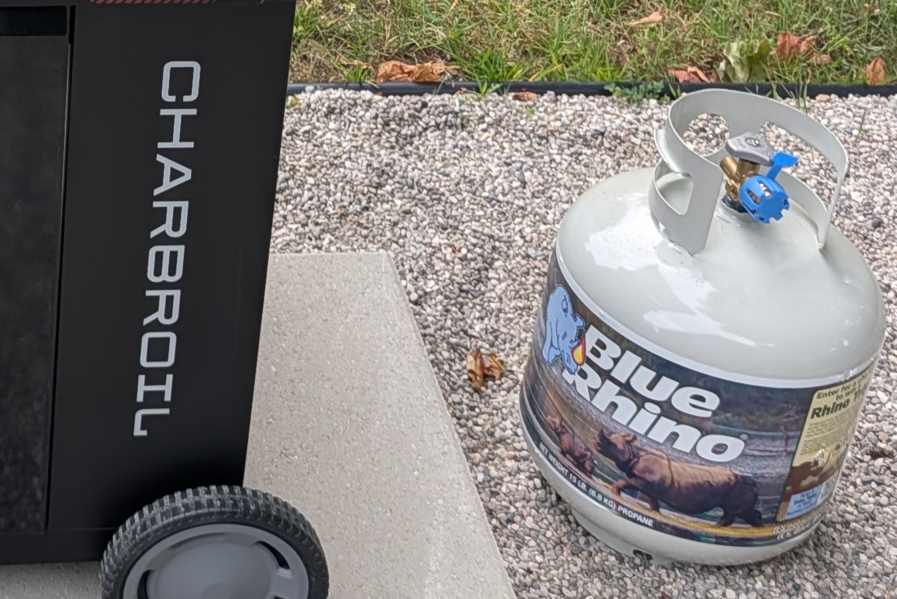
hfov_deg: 25.1
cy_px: -181
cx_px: -43
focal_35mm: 76
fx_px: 1894
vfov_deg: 16.9
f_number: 1.68
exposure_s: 1/64.2
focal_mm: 6.9
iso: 32
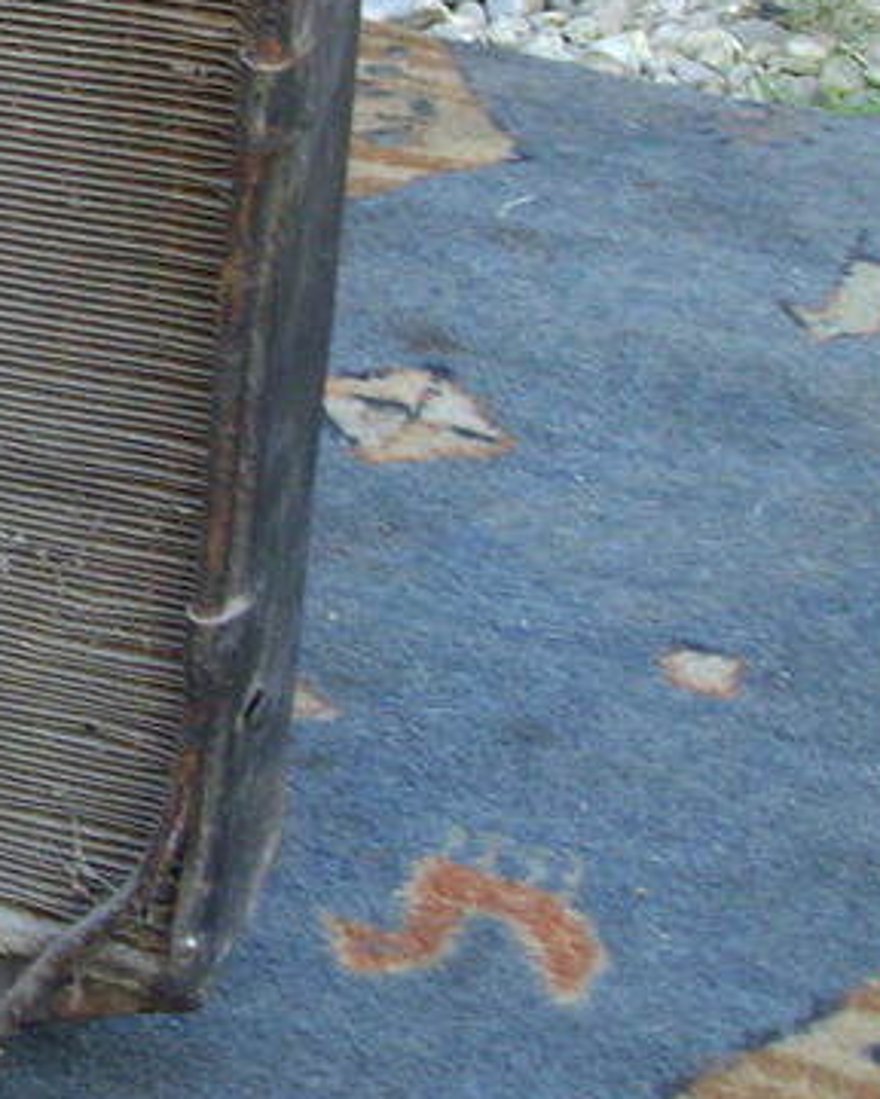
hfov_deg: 13.8
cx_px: -484
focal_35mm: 104
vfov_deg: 18.2
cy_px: 131
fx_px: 3386
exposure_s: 1/50
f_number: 2.7
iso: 160
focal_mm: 6
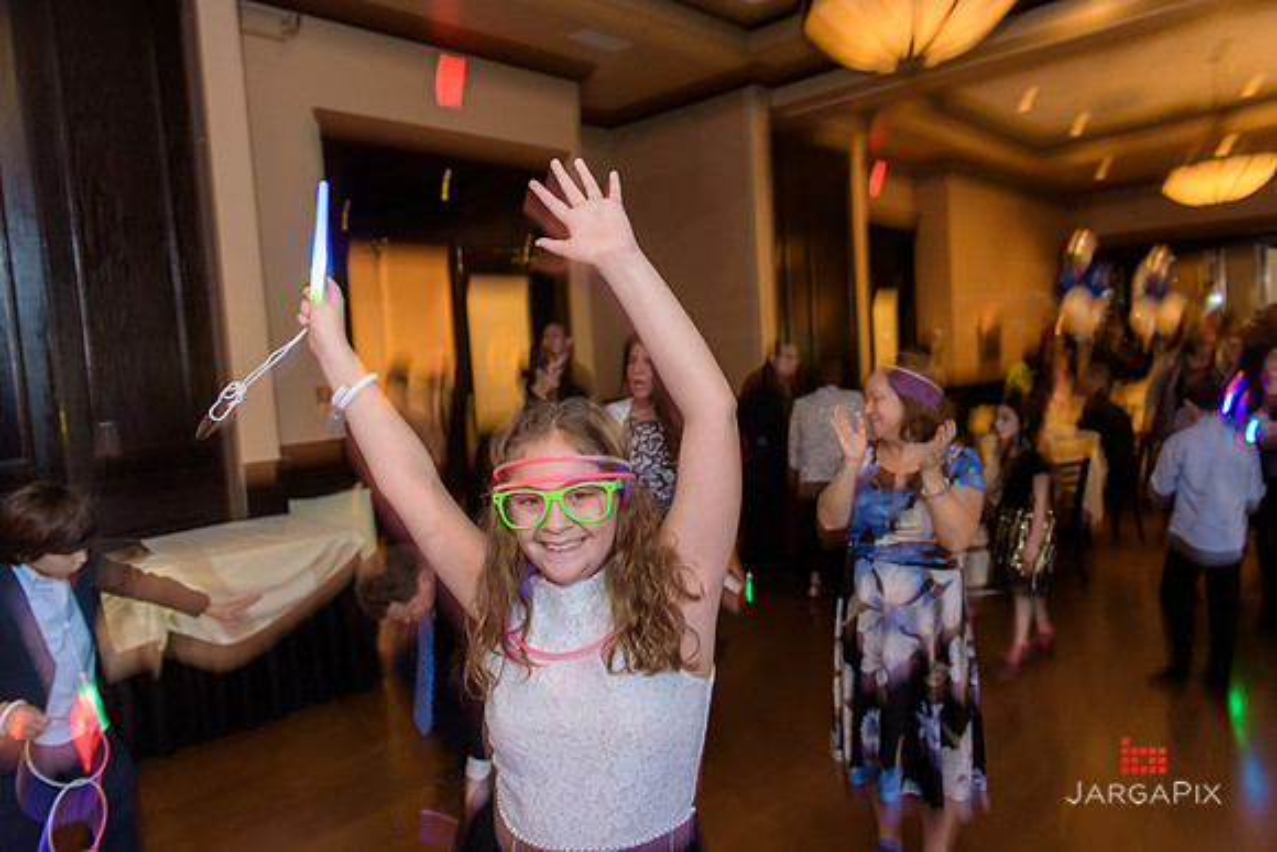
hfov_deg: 73.7
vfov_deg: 53.2
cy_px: 426
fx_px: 851
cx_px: 638
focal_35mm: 24
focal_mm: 24
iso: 1600
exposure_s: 1/25
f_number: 3.2
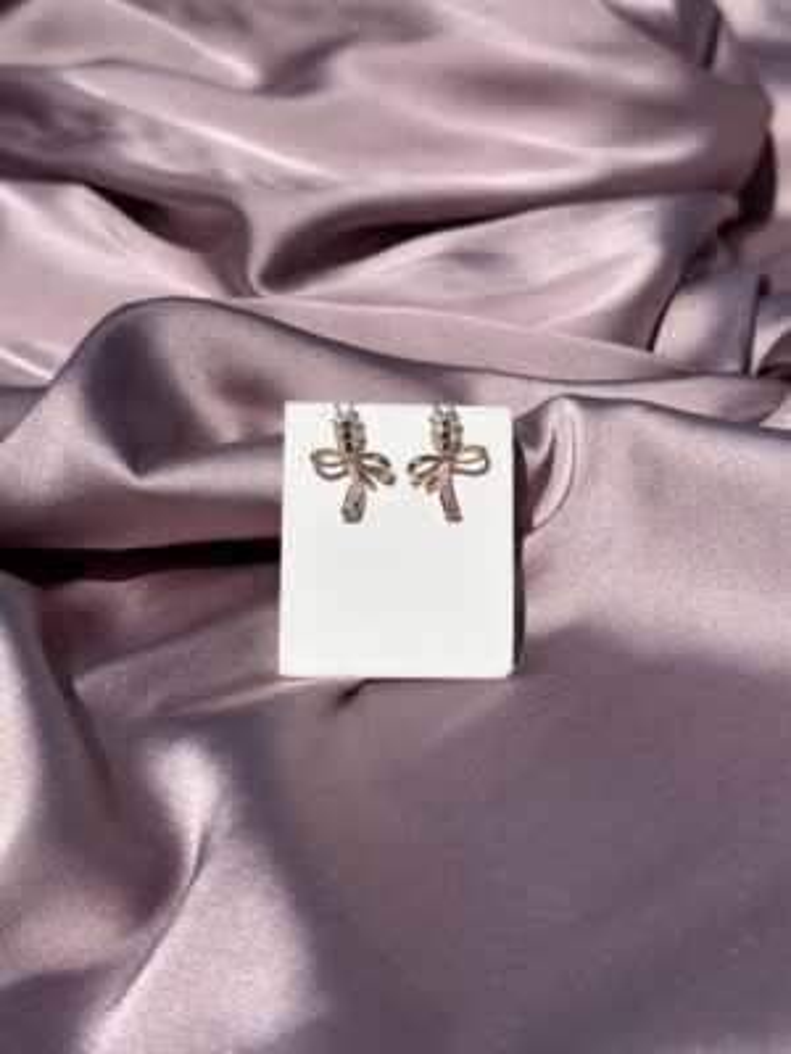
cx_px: 396
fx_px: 1462
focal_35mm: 48
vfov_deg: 39.7
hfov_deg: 30.3
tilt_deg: -29.4
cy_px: 527
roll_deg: +2.4
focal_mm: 6.76
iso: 80
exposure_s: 1/20408
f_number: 1.78
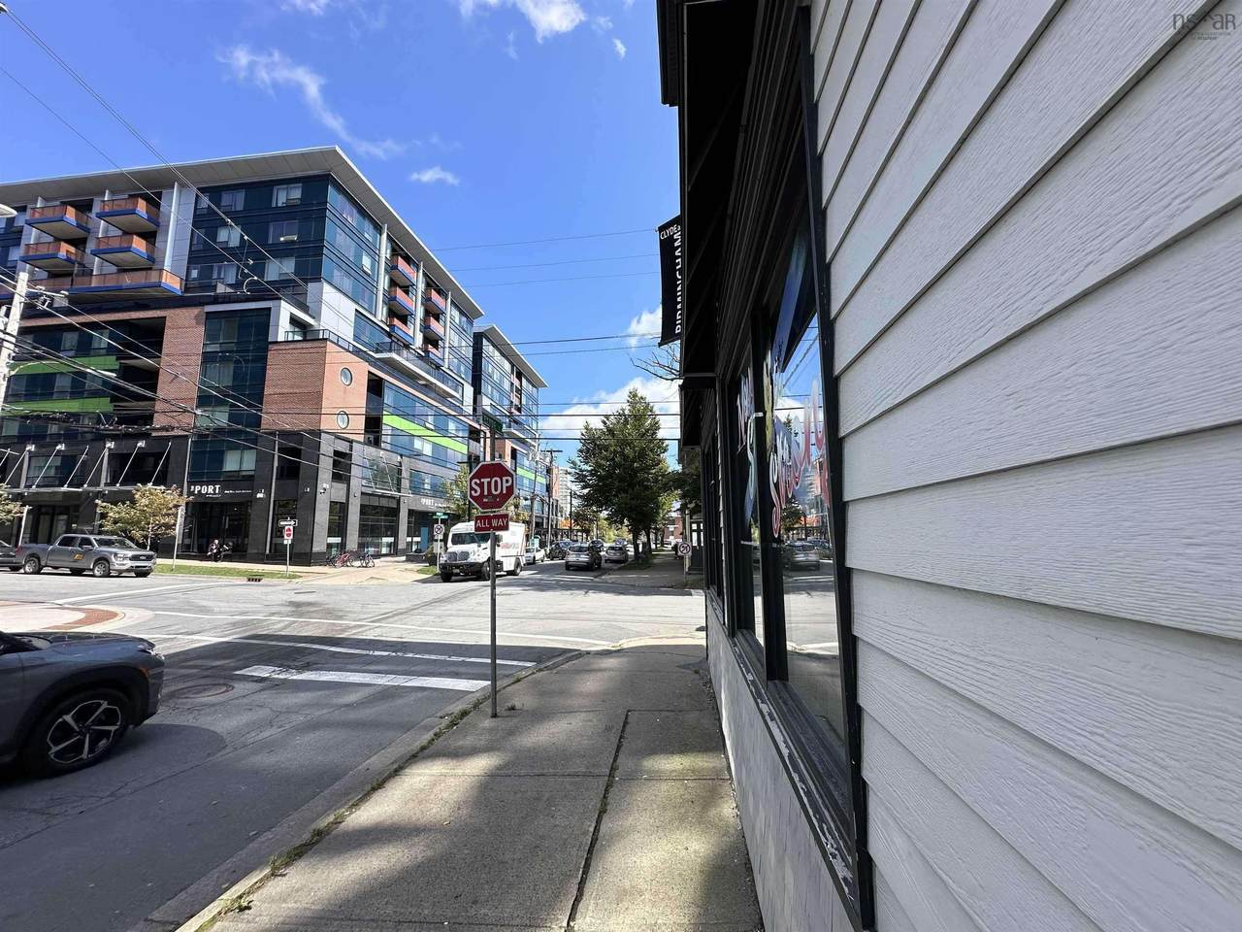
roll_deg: +0.5
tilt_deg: +7.8
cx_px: 621
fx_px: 502
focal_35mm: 14
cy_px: 466
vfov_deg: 85.7
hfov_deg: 102.1
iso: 40
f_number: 2.2
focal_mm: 2.22
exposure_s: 1/1092
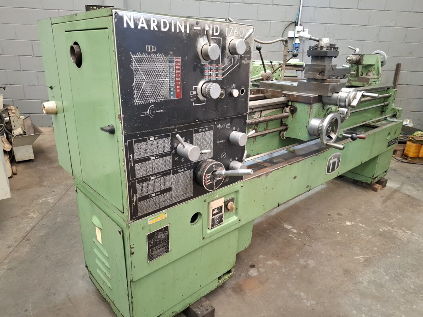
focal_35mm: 23
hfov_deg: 73.9
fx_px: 281
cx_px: 212
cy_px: 158
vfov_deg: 58.9
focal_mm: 5.54
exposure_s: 1/40
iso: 320
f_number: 1.8
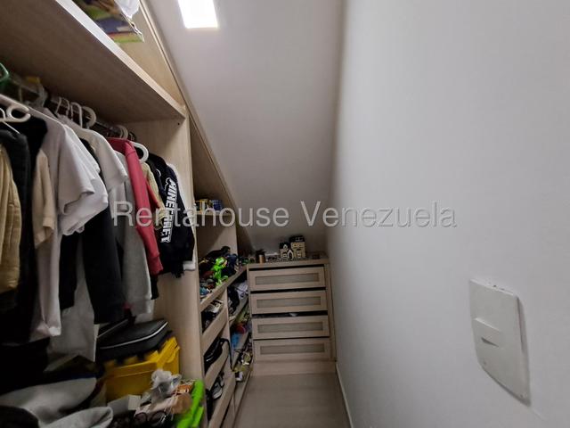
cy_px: 214
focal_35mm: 16
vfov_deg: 78.1
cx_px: 285
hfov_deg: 94.5
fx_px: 263
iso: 500
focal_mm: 1.64
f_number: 2.2
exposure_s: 1/24
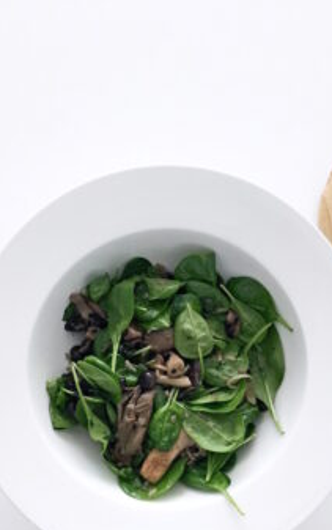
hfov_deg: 29.9
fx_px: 622
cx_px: 151
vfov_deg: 45.3
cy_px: 366
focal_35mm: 43
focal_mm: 4.15
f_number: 2.2
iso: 32
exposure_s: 1/30
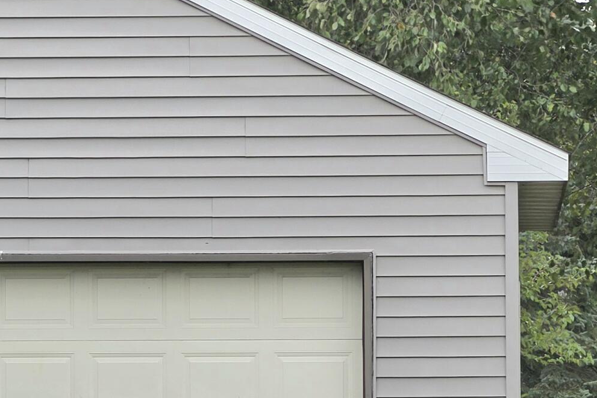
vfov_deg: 3.8
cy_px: 382
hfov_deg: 5.7
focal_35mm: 362
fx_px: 6004
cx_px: 16
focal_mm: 18.6
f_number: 2.9
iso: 80
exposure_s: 1/769
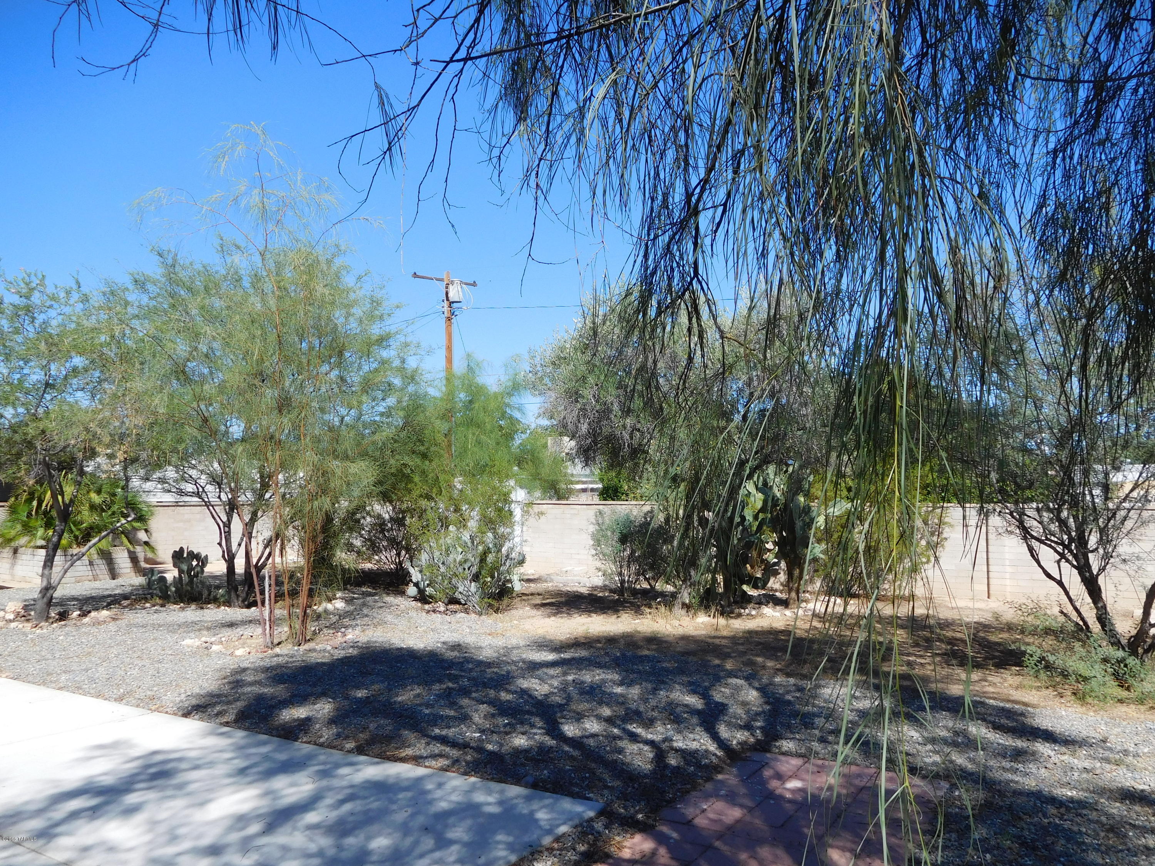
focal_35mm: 25
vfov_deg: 54.9
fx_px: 834
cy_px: 433
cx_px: 578
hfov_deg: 69.4
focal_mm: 4.5
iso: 125
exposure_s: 1/1000
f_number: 3.4
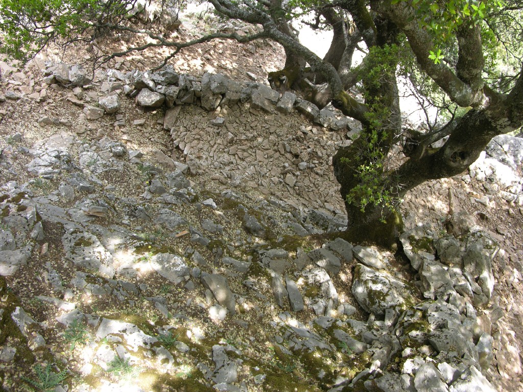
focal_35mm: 35
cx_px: 262
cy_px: 196
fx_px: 529
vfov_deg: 40.7
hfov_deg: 52.6
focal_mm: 8.9
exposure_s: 1/48.9
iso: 50
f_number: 3.5
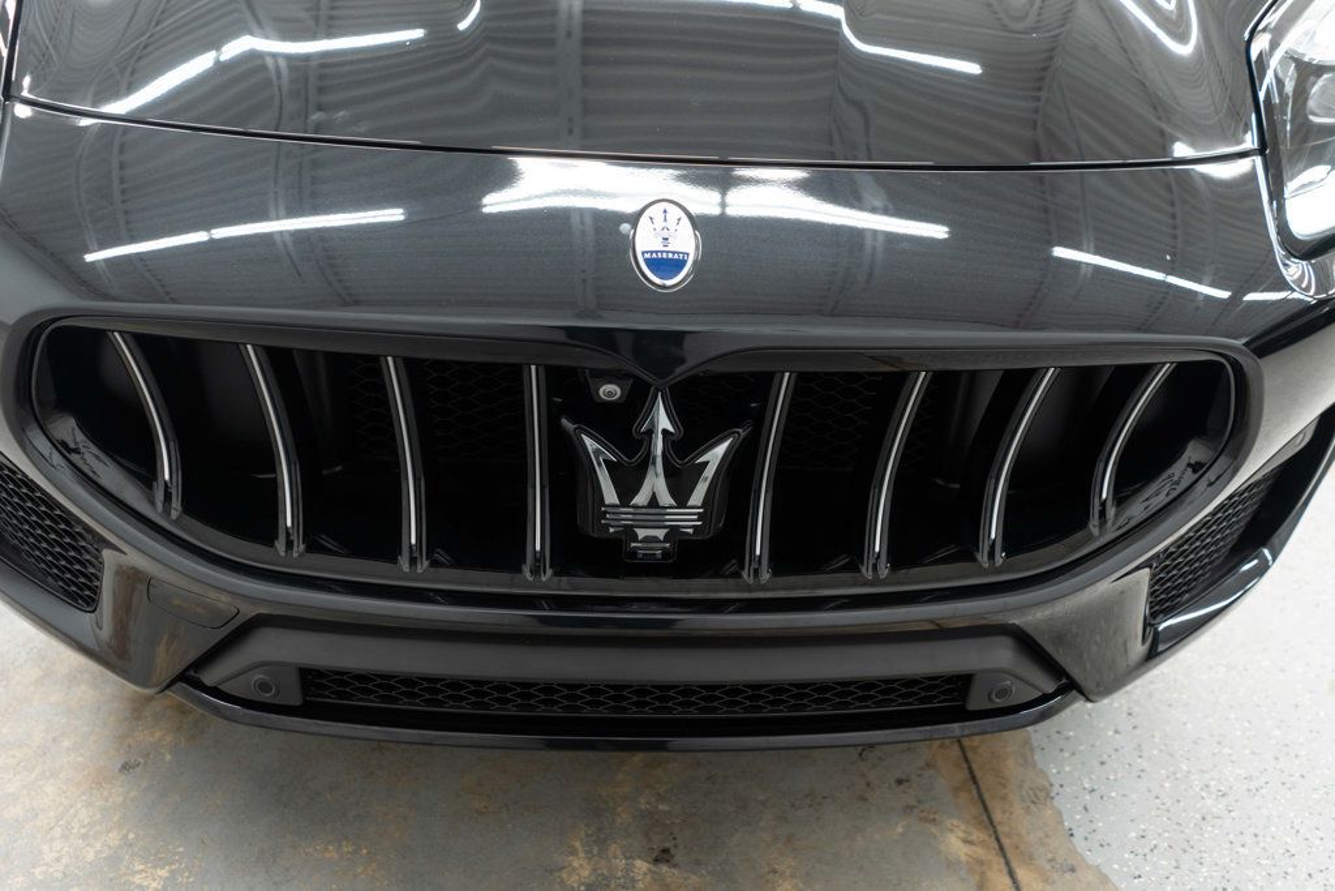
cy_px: 446
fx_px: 1038
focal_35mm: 28
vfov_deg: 46.4
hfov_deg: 65.5
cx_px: 668
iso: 500
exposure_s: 1/40
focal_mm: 28
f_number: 3.2
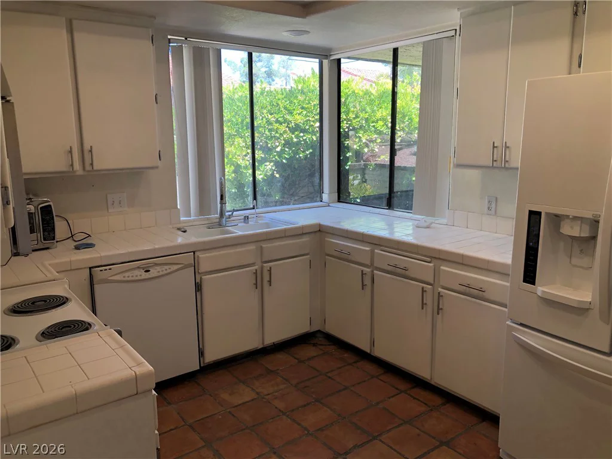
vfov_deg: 49.7
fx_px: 495
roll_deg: +0.4
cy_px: 230
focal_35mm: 28
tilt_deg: -10.0
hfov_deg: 63.4
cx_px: 306
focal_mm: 3.99
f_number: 1.8
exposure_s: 1/120
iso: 32
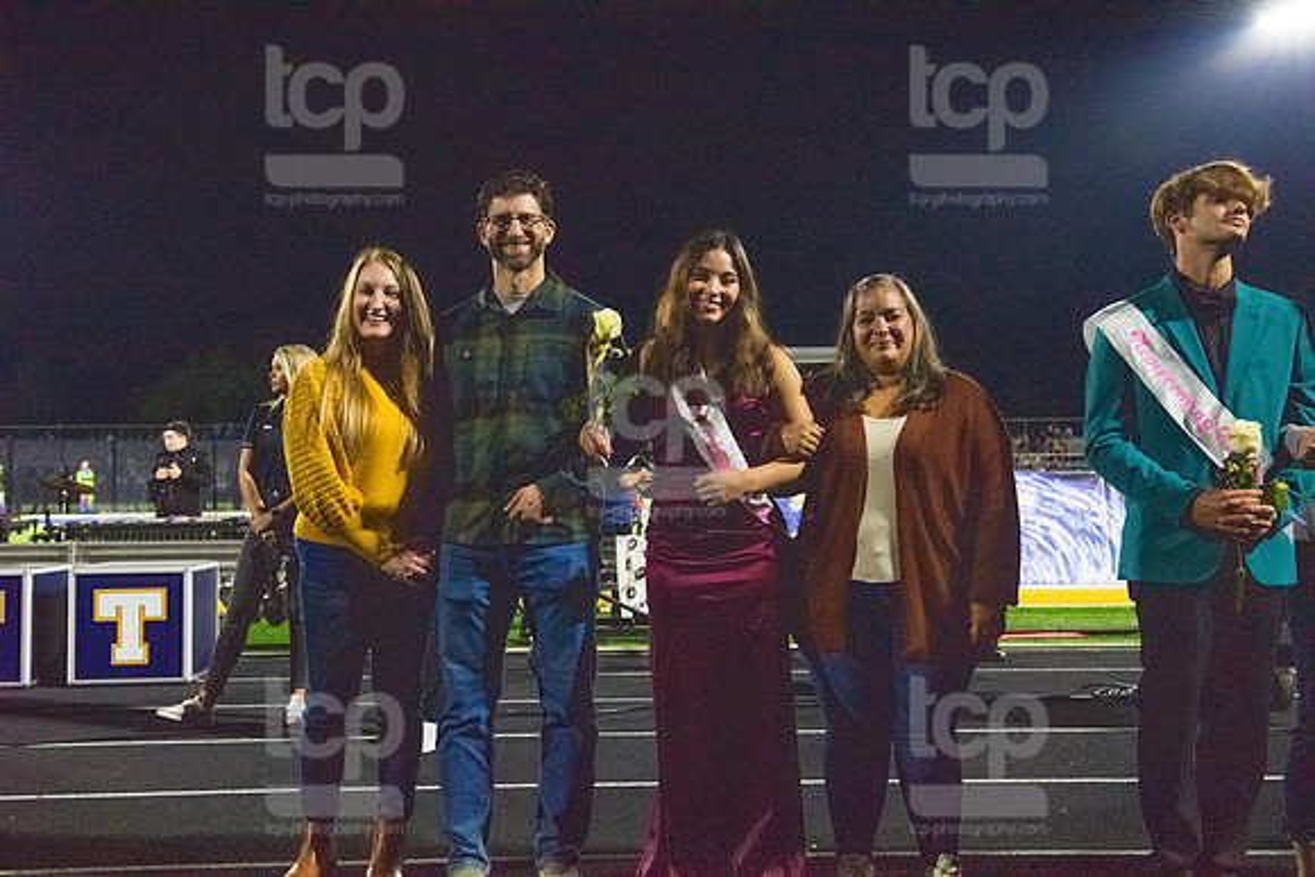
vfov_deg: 31.9
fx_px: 1534
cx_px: 658
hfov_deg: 46.4
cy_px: 438
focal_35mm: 42
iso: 8000
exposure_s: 1/500
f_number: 5
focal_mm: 42
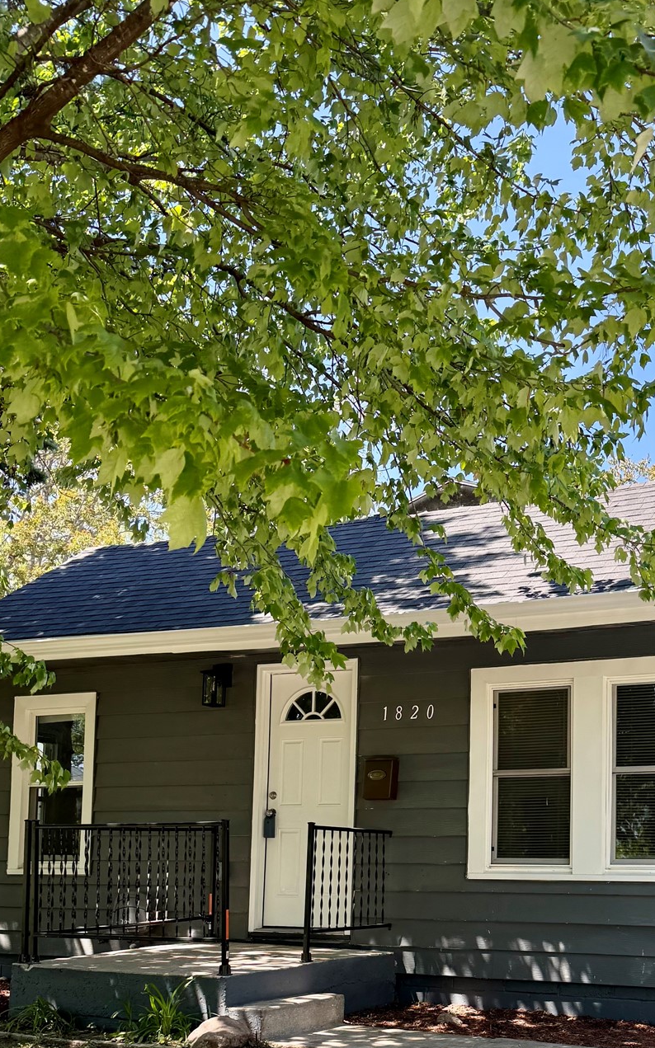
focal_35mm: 41
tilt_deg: +5.1
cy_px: 793
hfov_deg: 30.7
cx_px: 492
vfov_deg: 46.4
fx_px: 1171
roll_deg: -0.9
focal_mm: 6.76
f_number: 1.78
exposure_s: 1/788
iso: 100
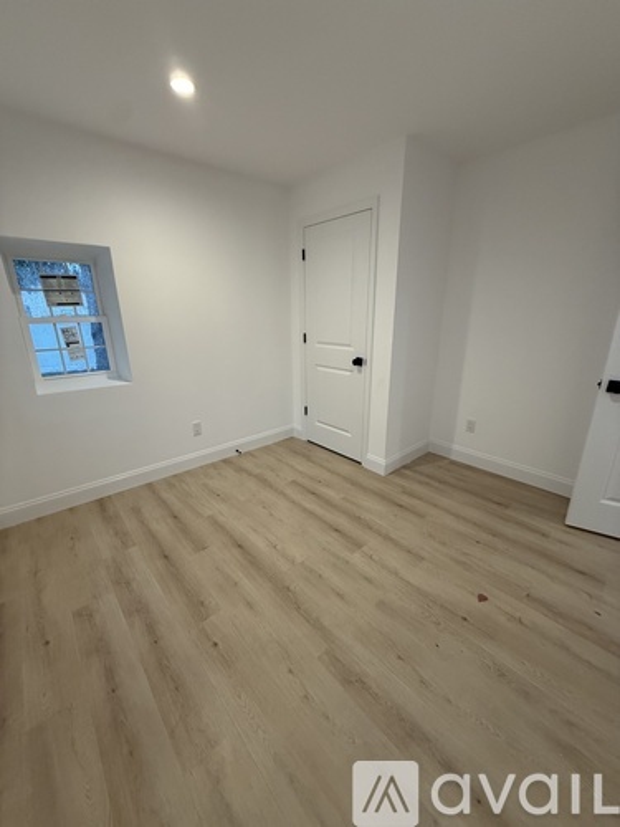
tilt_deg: -13.9
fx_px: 334
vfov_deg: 102.1
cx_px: 310
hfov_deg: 85.7
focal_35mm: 14
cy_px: 414
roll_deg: +1.0
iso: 320
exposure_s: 1/120
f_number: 2.2
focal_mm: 2.22
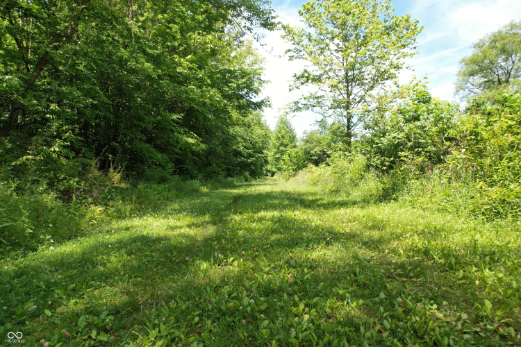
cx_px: 260
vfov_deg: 57.2
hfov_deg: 78.6
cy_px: 174
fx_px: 318
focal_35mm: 22
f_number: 2.8
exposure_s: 1/500
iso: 100
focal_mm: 8.38
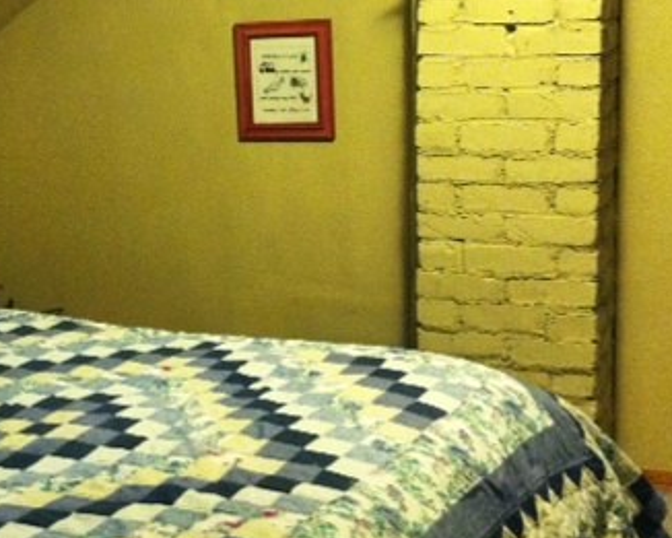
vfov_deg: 22.7
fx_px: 1333
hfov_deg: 27.8
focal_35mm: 67
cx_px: 155
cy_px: 161
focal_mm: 3.85
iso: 320
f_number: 2.8
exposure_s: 1/15
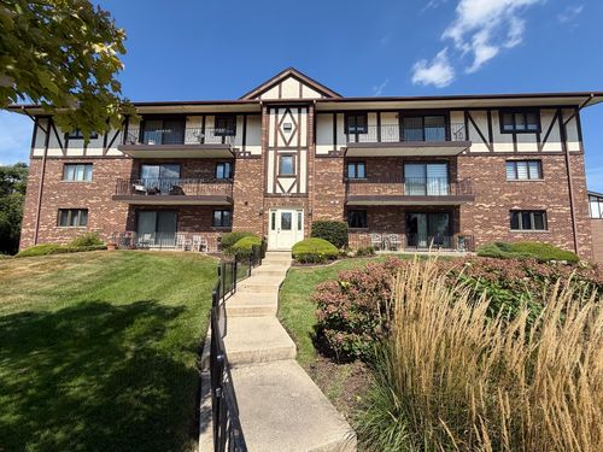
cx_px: 302
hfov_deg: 102.1
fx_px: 244
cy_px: 226
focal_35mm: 14
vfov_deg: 85.7
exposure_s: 1/770
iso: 25
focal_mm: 2.22
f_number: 2.2
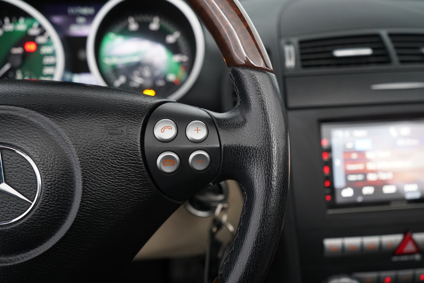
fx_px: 389
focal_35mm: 33
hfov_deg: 57.2
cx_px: 212
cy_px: 142
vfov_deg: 40.0
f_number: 4
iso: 3200
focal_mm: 33
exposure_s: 1/40
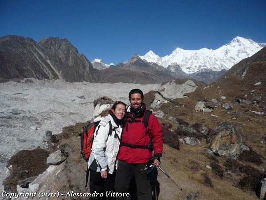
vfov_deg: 40.7
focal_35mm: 35
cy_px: 100
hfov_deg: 52.6
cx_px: 133
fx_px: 269
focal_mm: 5.8
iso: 100
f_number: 8
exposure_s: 1/640
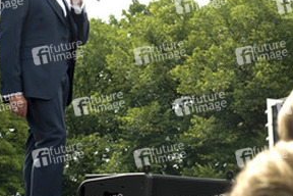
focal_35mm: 125
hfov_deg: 16.4
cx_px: 173
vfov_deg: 11.0
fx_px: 1017
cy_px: 79
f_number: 11
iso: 320
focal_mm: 80
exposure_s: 1/500
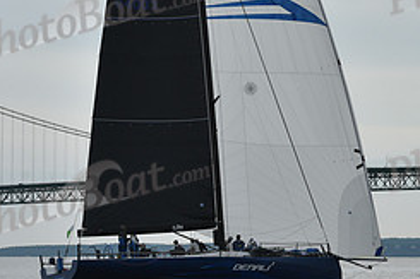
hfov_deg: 12.4
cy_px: 83
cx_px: 300
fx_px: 1935
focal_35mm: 166
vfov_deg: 8.3
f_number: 8
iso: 250
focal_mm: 70
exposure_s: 1/800
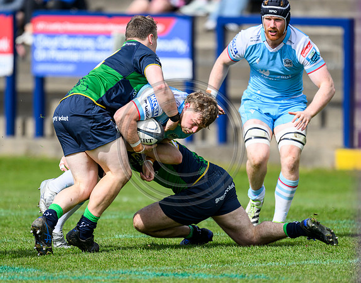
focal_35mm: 725
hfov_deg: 2.7
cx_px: 164
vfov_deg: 2.1
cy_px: 155
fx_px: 7691
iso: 250
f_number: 4
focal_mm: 560
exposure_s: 1/2000
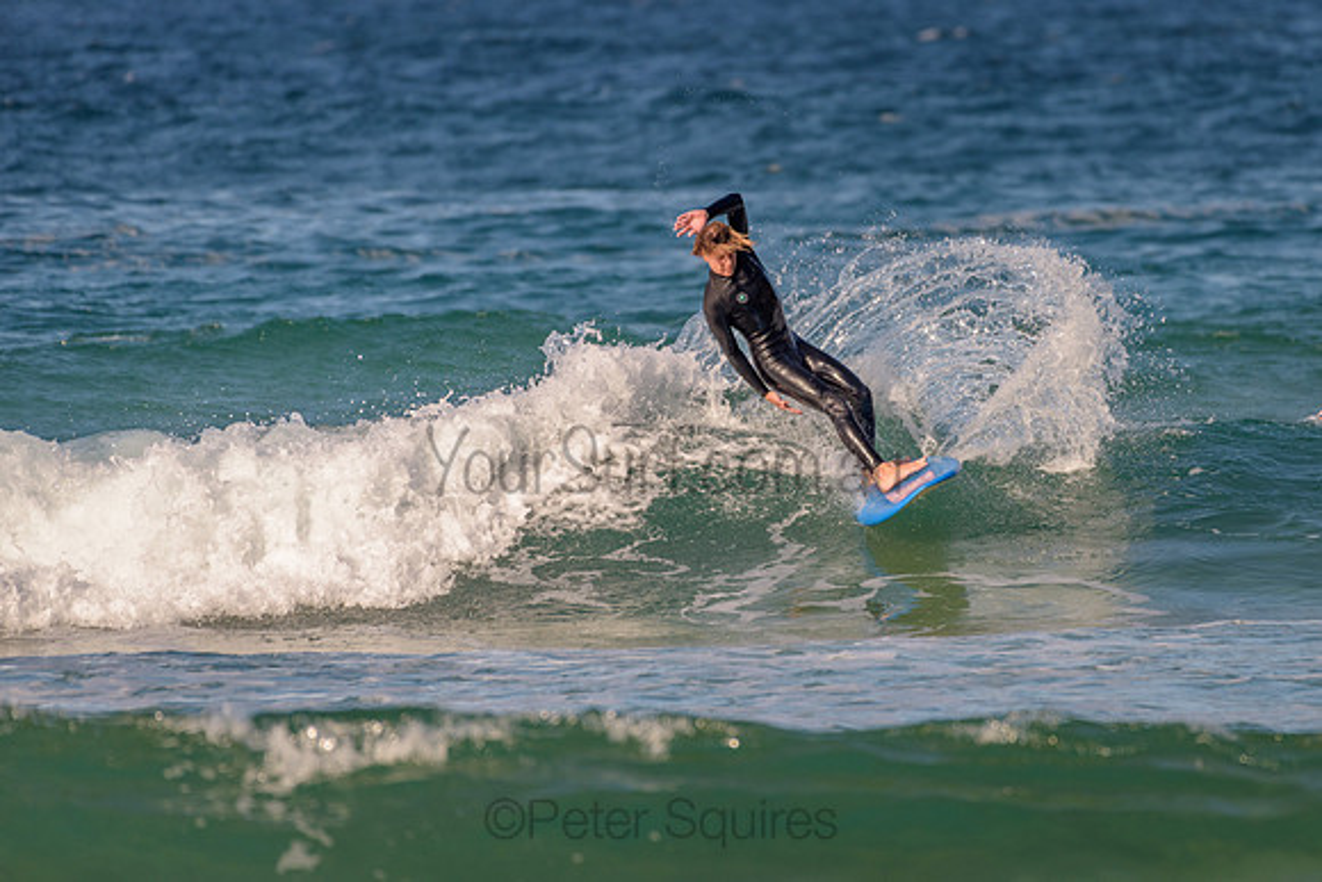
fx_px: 22528
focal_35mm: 613
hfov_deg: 3.4
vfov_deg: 2.2
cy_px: 378
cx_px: 811
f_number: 5.6
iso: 140
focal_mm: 500
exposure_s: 1/2000
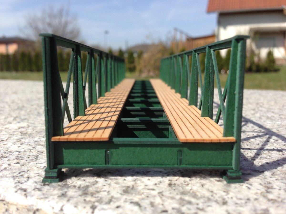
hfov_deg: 55.4
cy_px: 107
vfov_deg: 42.9
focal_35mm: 33
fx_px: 273
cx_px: 143
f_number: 2.4
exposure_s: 1/1261
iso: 50
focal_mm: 4.12
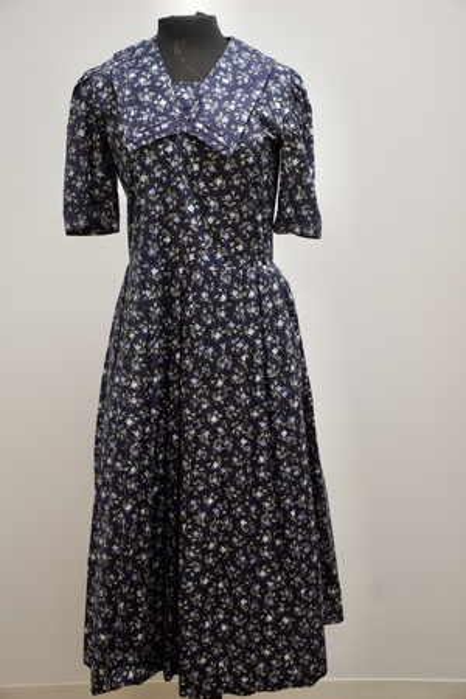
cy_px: 350
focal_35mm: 48
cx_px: 233
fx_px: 932
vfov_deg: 41.1
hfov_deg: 28.1
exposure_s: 1/200
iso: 1600
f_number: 4
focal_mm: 32
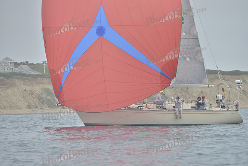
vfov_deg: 3.4
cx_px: 124
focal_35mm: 400
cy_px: 83
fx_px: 2756
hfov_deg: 5.2
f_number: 6.3
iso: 280
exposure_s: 1/1000
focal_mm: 400
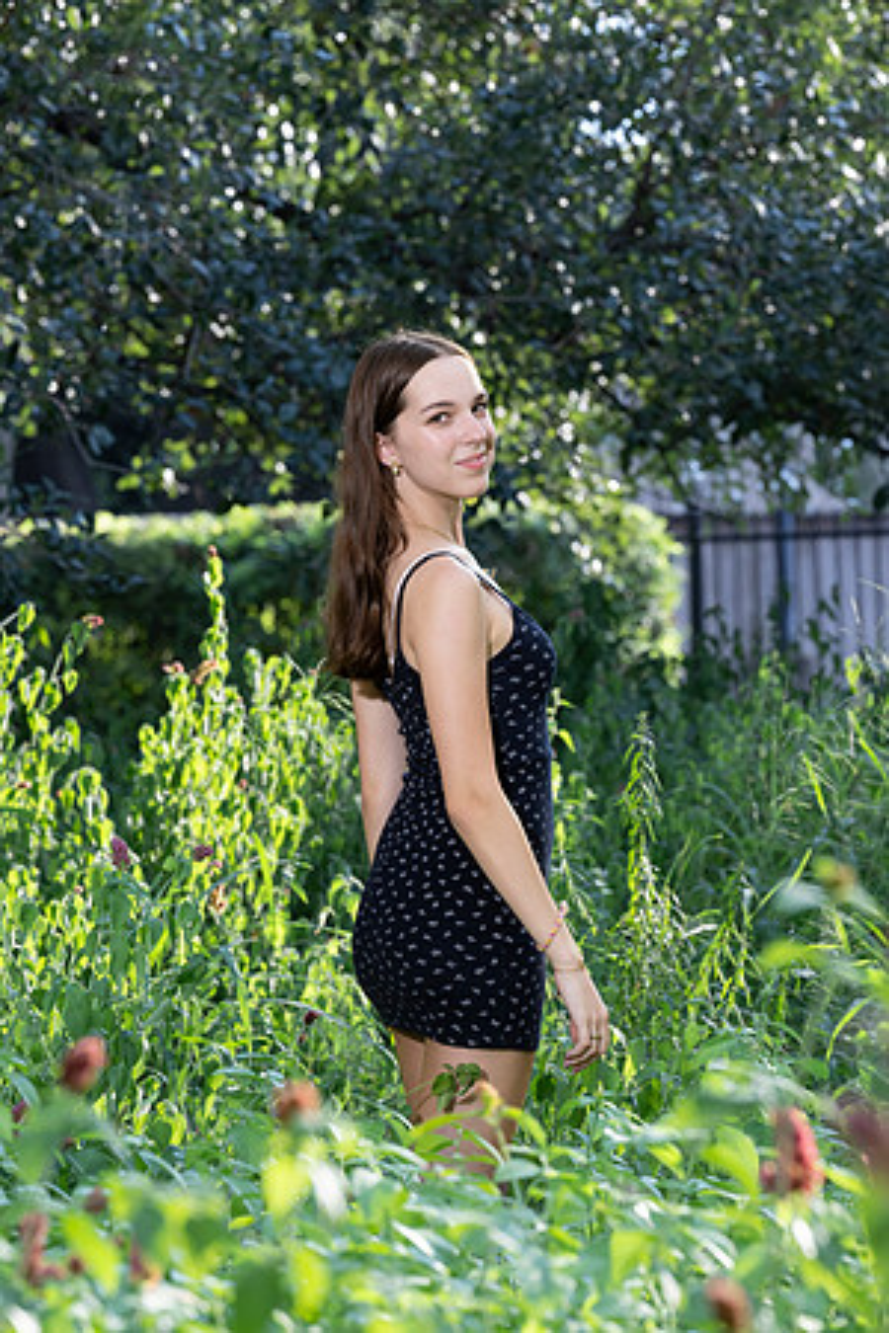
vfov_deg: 14.2
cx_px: 444
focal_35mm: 145
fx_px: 5371
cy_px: 666
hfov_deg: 9.5
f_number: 8
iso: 640
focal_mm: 145
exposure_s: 1/200
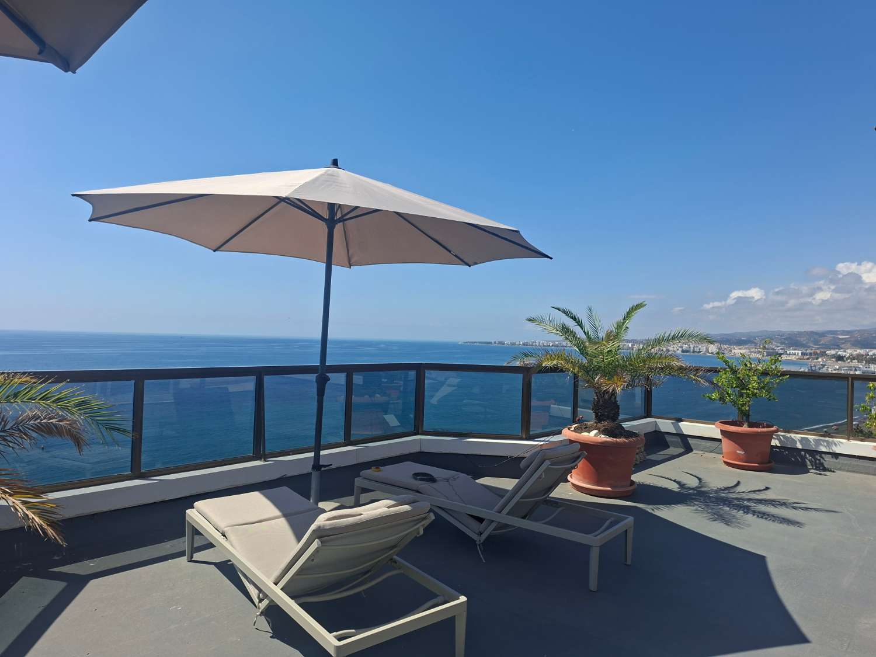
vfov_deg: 58.9
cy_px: 328
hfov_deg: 73.9
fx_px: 582
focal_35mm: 23
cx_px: 438
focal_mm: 5.54
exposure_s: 1/1965
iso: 50
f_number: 1.8
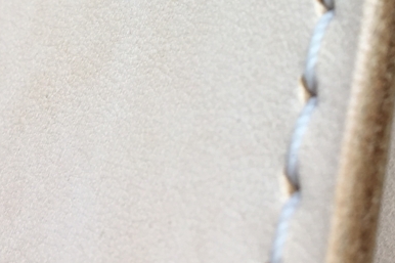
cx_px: 267
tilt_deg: -74.5
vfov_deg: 15.5
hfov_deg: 25.2
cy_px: -149
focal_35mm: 80
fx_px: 877
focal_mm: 4.15
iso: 50
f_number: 2.2
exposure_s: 1/120
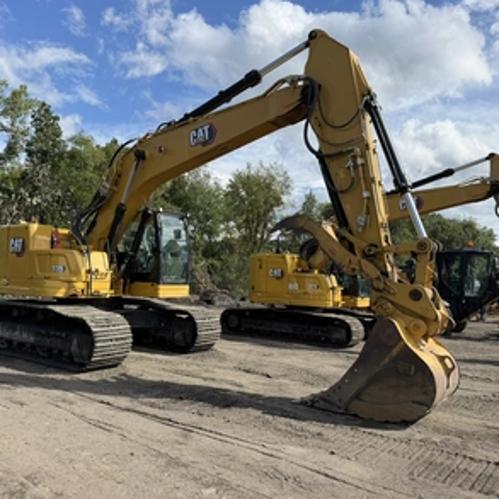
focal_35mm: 29
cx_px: 223
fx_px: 473
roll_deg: -2.6
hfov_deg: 55.5
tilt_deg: +3.6
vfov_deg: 55.6
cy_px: 245
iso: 80
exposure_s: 1/3584
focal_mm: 6.76
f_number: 1.78
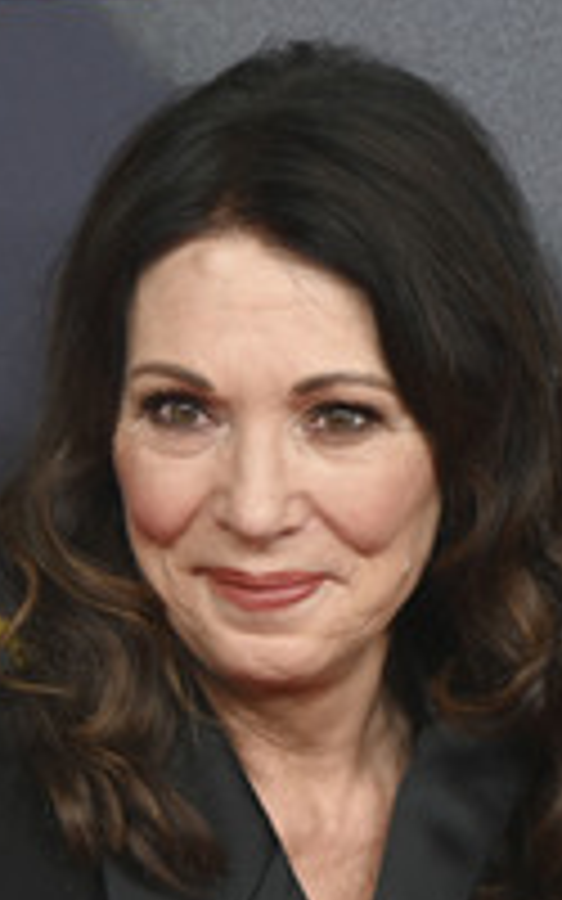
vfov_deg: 9.5
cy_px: 594
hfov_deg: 5.9
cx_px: 618
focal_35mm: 221
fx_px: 5416
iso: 800
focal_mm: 96
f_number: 6.3
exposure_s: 1/160
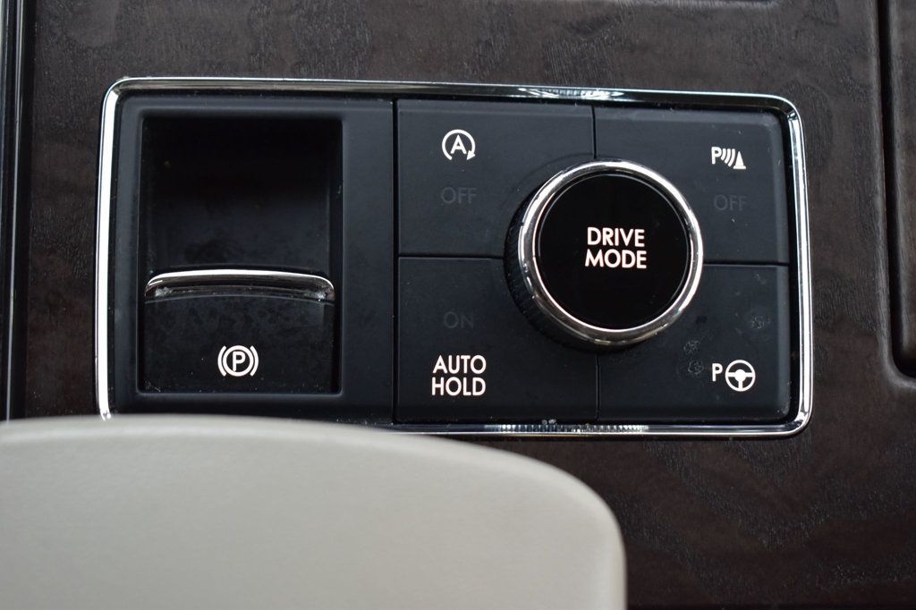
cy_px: 305
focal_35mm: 63
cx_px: 458
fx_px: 1602
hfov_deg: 31.9
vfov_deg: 21.6
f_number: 5.6
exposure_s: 1/15
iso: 1600
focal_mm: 42
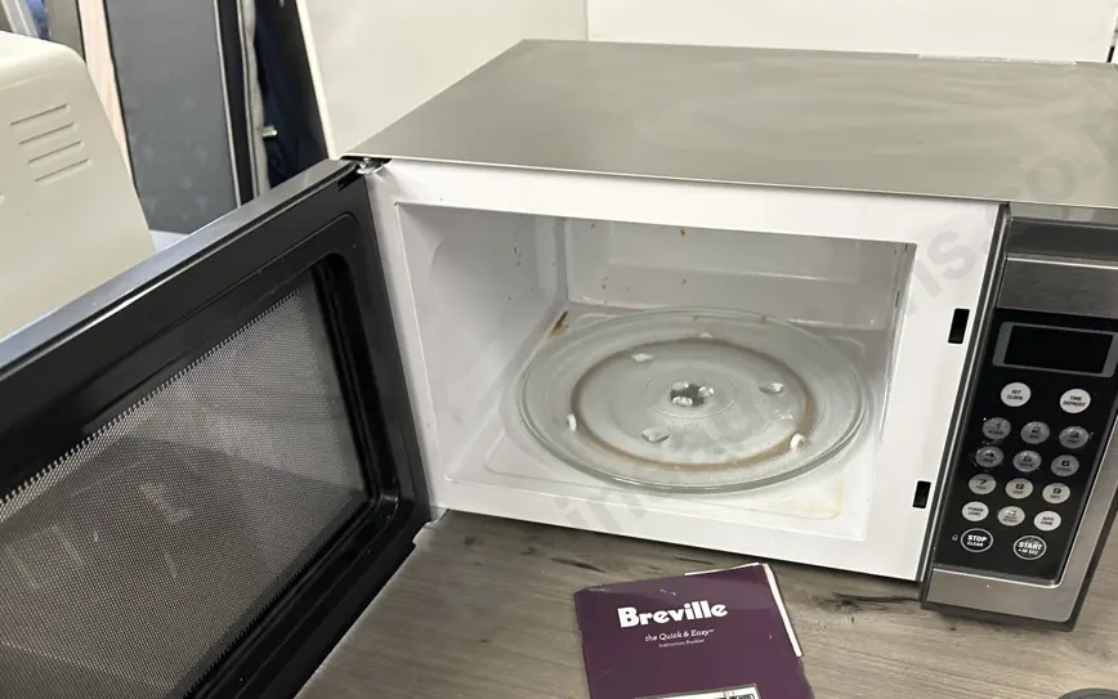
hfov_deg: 62.6
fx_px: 914
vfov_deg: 41.1
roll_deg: +1.3
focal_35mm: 30
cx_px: 641
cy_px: 487
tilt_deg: -37.9
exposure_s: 1/50
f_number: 1.78
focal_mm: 6.86
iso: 160
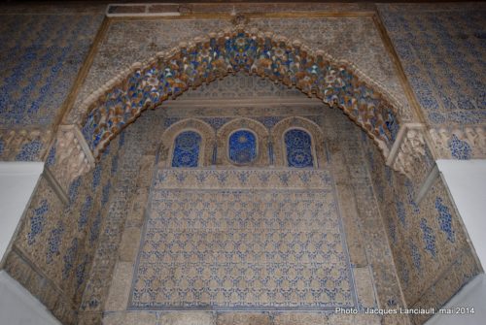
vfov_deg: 48.1
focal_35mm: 27
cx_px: 243
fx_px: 365
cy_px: 162
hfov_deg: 67.3
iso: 200
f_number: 4.2
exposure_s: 1/60
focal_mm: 18
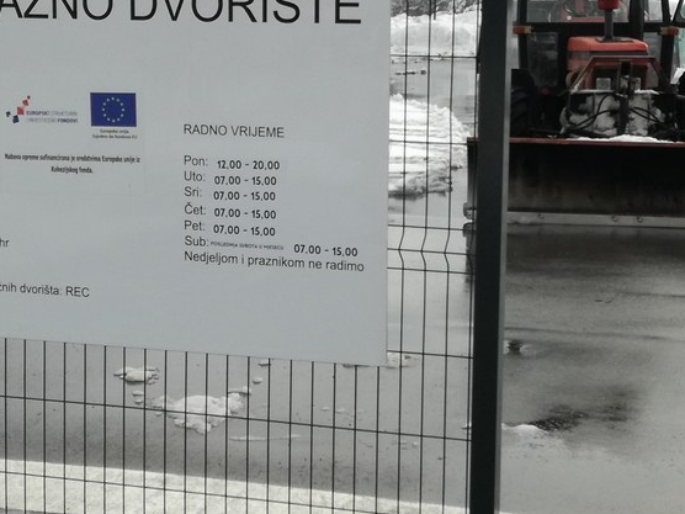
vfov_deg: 18.2
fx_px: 1603
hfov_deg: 24.1
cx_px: 339
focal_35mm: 81
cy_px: 223
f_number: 2
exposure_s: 1/1284
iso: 50
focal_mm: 3.79
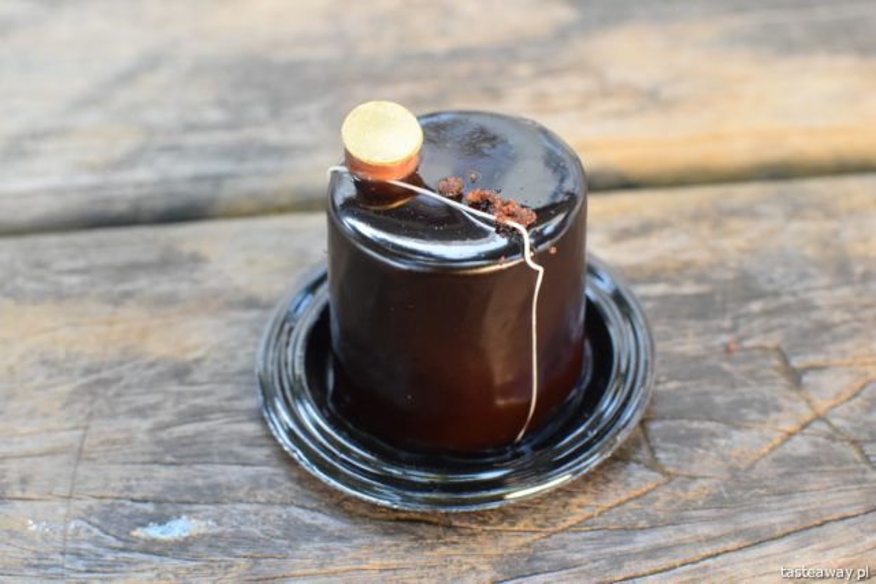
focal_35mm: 52
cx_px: 438
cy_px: 292
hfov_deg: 37.8
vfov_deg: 25.8
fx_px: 1278
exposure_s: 1/125
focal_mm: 35
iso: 3200
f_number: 5.6
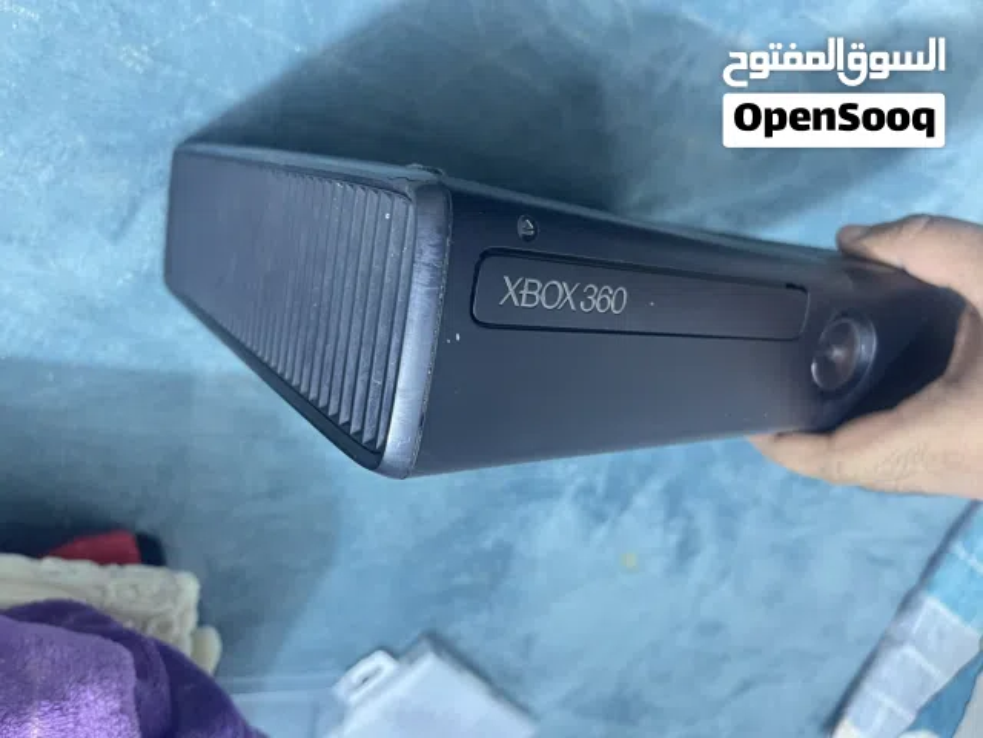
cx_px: 492
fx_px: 710
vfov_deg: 54.9
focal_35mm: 25
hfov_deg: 69.4
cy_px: 369
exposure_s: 1/51
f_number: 1.6
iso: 400
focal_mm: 5.1
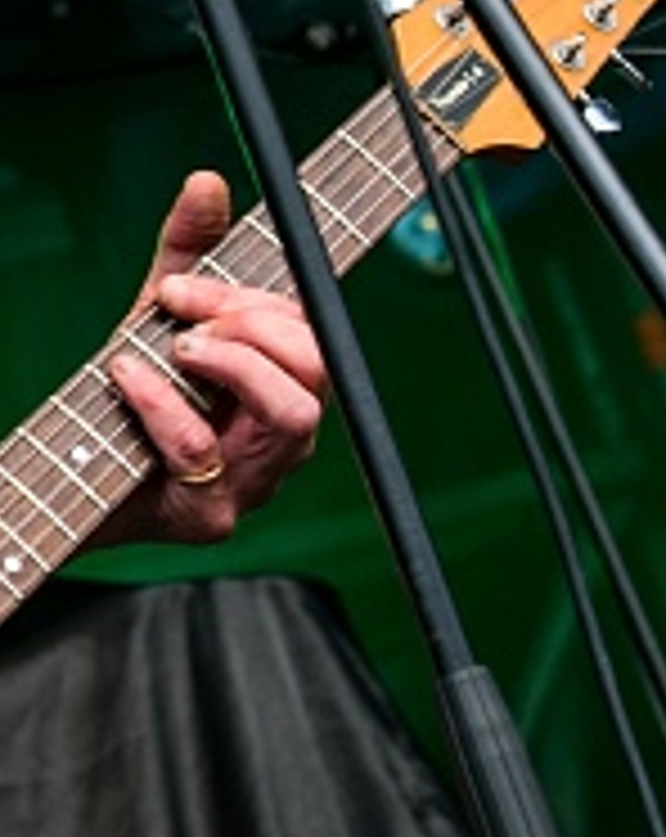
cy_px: -76
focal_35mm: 426
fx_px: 10531
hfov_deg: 3.6
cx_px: -747
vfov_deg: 4.5
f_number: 8
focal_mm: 78
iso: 160
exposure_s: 1/100
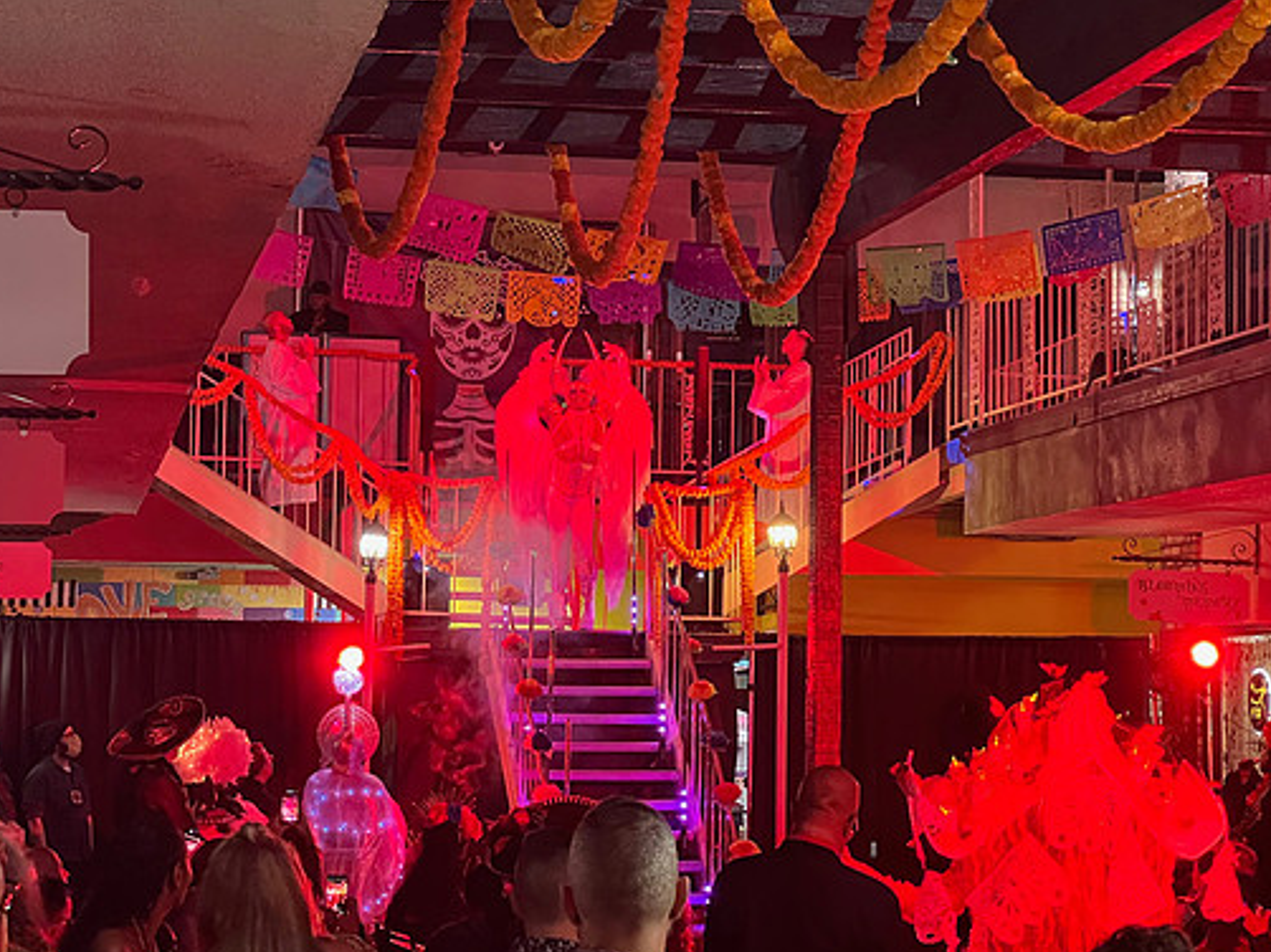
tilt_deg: +4.2
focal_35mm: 89
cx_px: 676
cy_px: 485
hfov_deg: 22.0
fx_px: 3266
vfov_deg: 16.6
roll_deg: -0.8
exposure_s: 1/24
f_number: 2.8
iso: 1250
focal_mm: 9
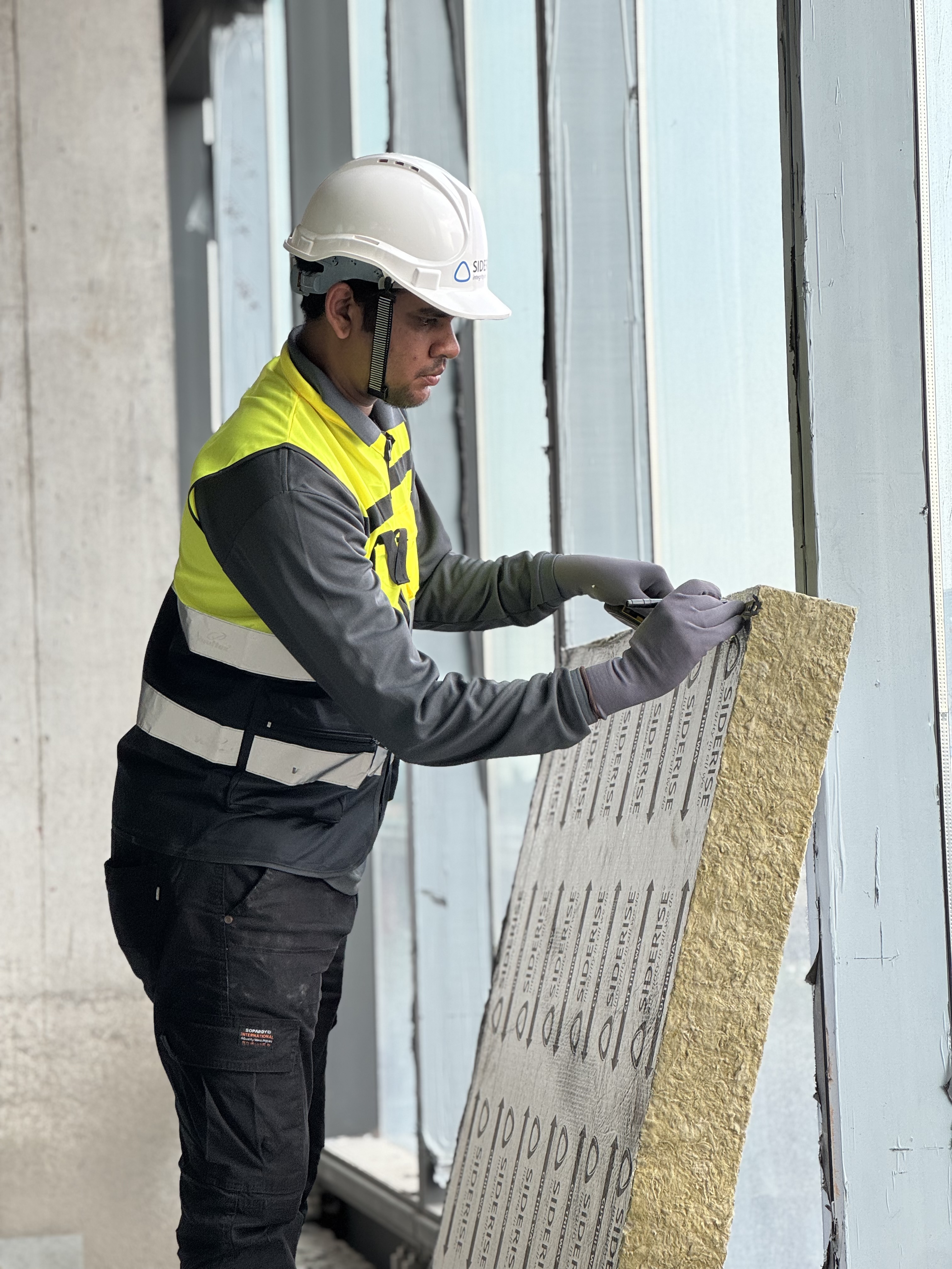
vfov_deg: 25.3
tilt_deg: +4.1
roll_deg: +1.5
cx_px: 476
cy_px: 634
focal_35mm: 77
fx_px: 2824
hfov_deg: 19.1
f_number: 2.8
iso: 50
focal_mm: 9
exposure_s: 1/99
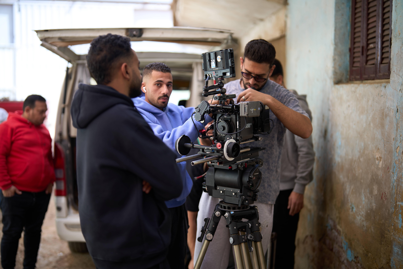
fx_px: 560
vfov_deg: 27.0
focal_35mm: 50
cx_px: 202
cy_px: 134
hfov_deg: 39.6
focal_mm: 50
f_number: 1.2
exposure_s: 1/500
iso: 100
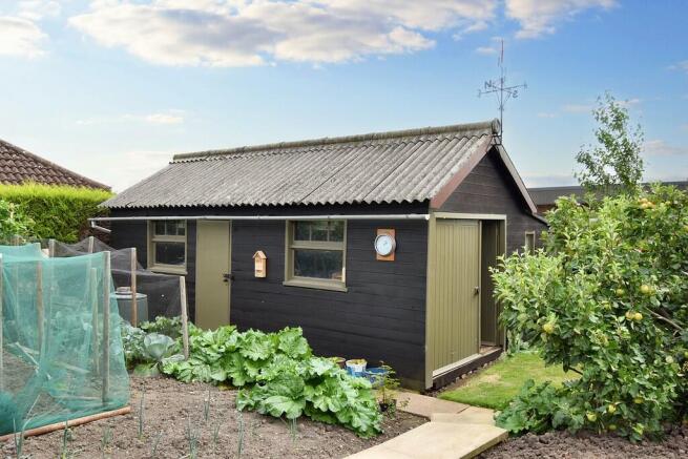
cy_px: 230
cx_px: 344
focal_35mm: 30
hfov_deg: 61.9
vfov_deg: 43.6
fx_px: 573
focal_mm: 20
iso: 100
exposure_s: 1/200
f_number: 7.1
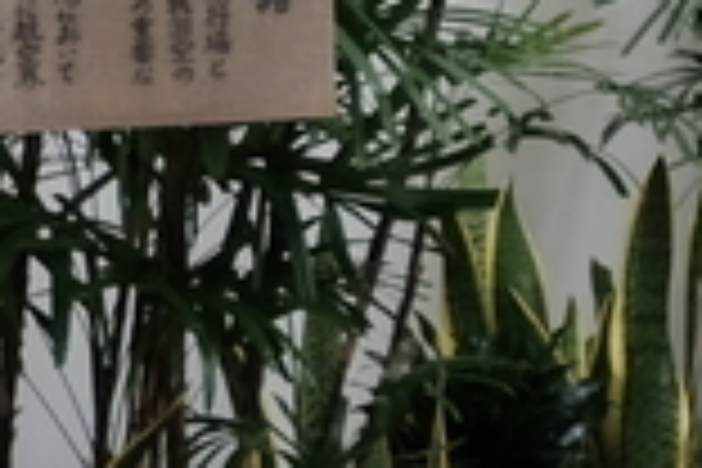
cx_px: 2034
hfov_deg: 7.3
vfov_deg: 5.4
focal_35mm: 254
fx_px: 4953
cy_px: 189
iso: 800
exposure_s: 1/26
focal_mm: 22
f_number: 2.8
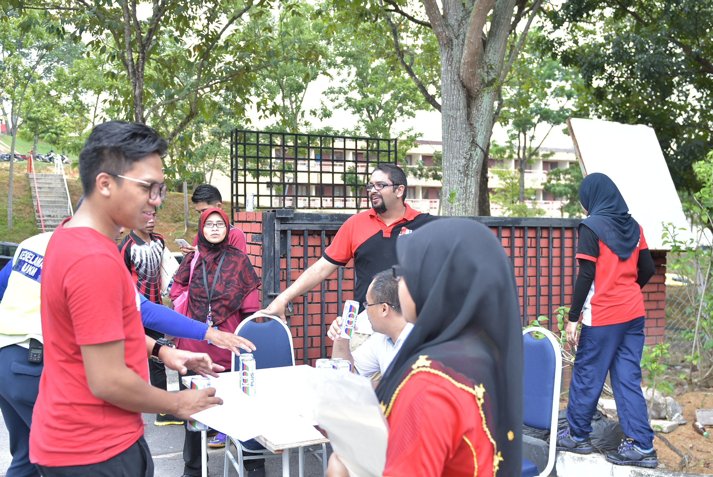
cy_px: 238
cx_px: 356
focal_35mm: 36
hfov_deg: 53.1
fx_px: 714
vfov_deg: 36.9
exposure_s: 1/500
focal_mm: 24
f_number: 2.8
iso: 400
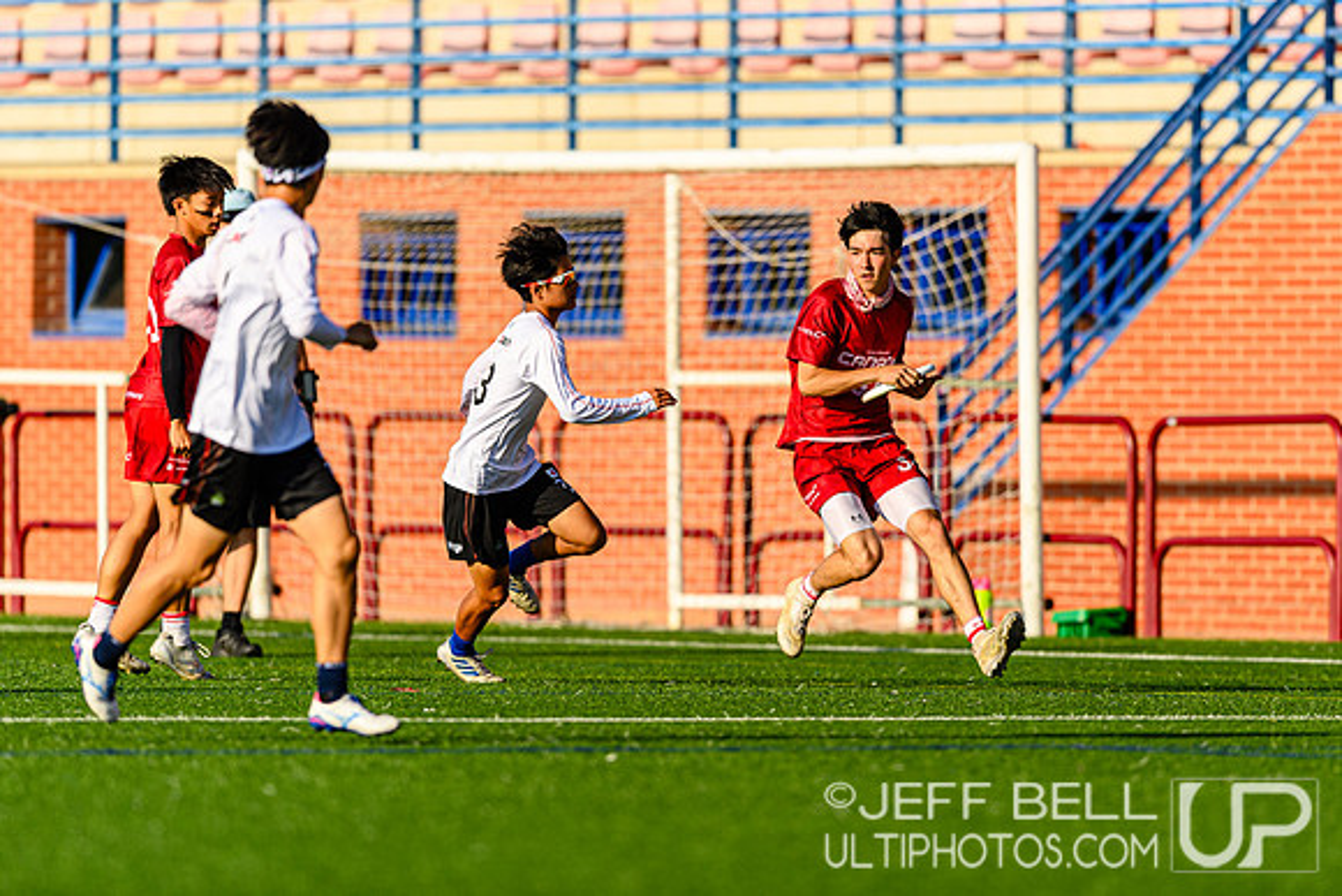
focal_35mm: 547
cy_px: 466
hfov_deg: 3.8
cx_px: 764
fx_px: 20394
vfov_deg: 2.5
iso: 100
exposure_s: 1/1600
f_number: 3.2
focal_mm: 400
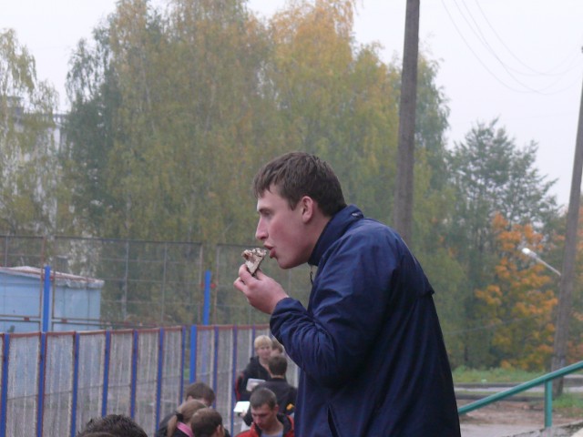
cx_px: 292
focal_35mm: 208
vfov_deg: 7.1
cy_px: 218
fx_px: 3503
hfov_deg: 9.5
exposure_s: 1/125
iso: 200
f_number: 3.6
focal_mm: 24.7
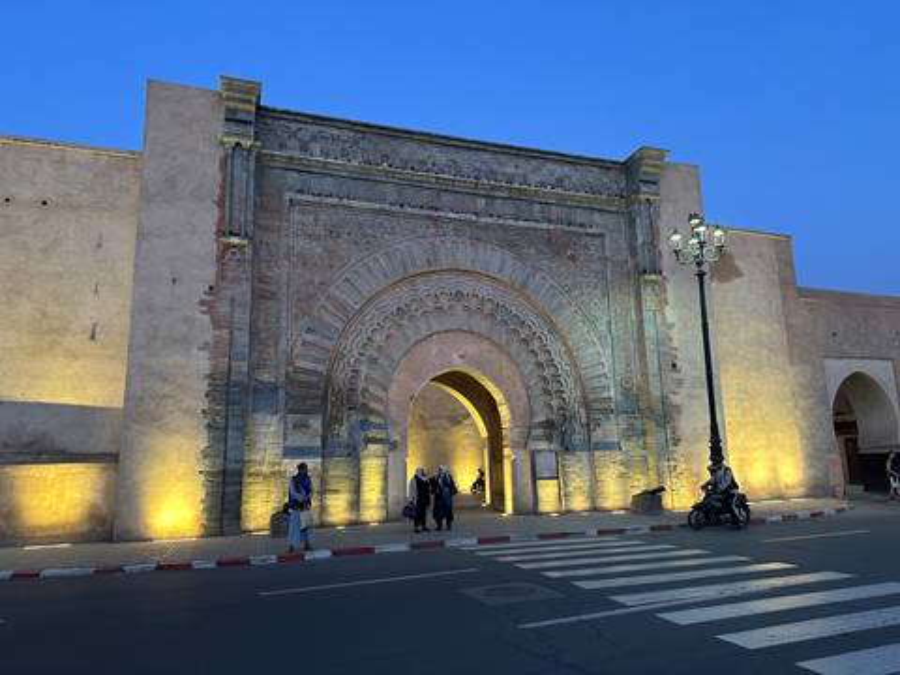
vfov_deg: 56.8
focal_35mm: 24
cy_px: 338
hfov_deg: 71.6
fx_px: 624
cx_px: 450
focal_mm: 6.86
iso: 250
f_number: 1.78
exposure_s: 1/60
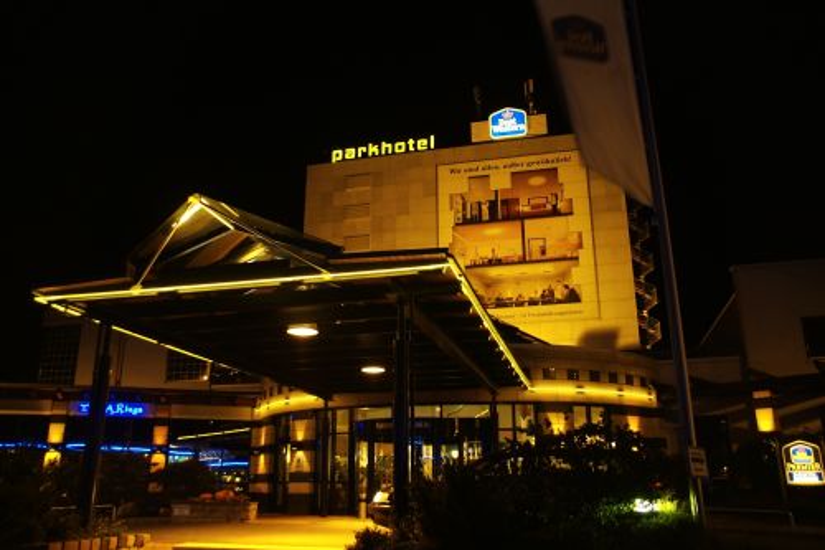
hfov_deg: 67.4
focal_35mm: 27
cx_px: 412
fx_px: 619
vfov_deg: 47.9
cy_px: 275
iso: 200
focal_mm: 18
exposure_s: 1
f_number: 3.5
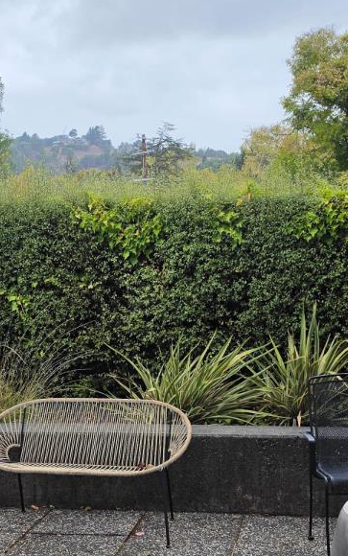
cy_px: 320
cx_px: 123
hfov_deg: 20.6
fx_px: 955
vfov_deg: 32.4
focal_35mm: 63
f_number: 1.4
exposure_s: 1/359
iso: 20
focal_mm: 6.5
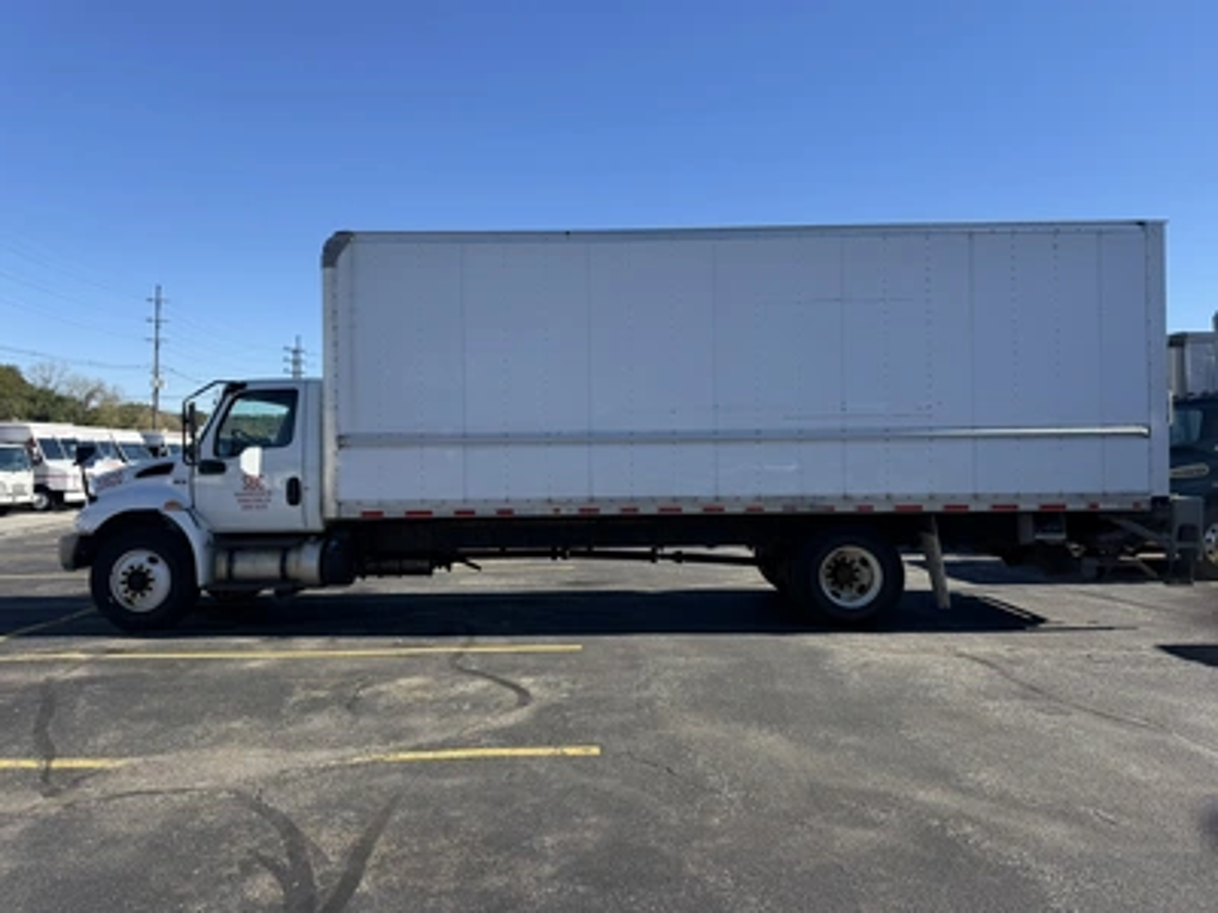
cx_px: 609
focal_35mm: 24
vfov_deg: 56.8
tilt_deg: +0.8
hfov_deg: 71.6
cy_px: 456
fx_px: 844
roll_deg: -0.6
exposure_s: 1/3021
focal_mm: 6.76
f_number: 1.78
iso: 80
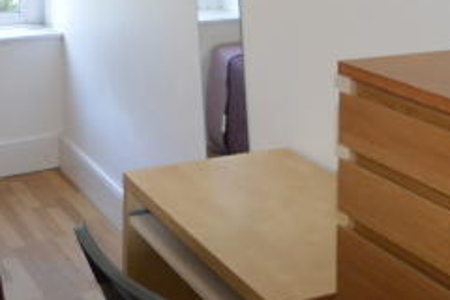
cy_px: -121
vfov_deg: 19.2
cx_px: 178
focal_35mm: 64
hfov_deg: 31.3
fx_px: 800
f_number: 4
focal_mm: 10
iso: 400
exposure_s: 1/80
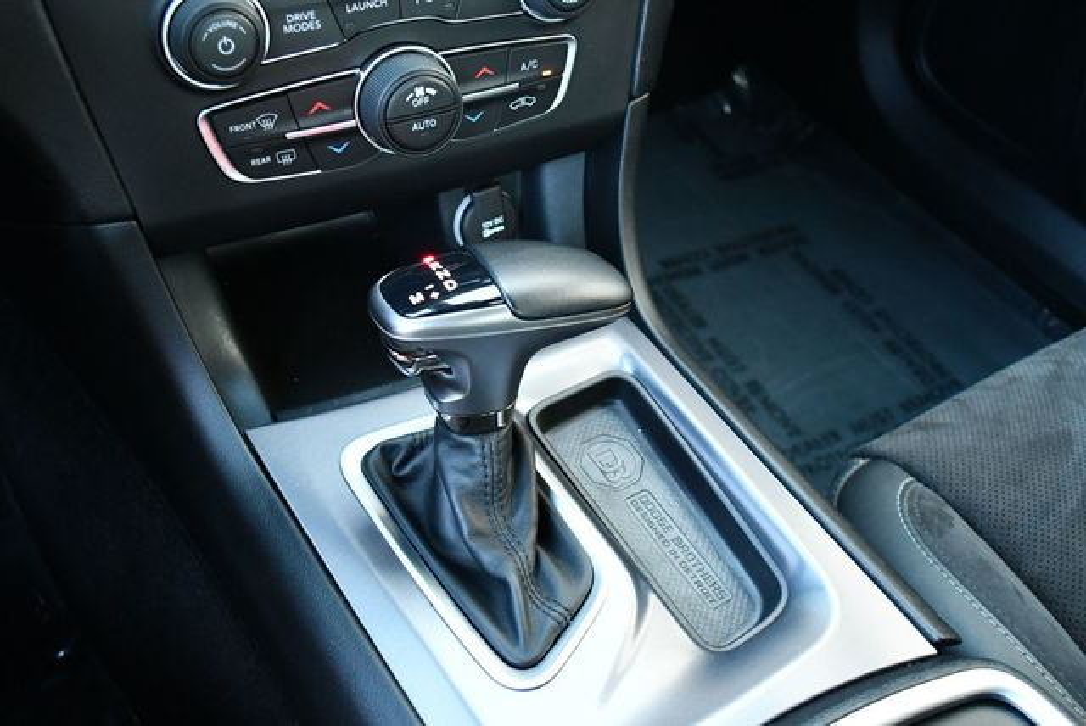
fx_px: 1087
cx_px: 543
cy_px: 363
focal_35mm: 36
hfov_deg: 53.1
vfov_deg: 36.9
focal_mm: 18
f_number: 3.5
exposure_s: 1/125
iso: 3200
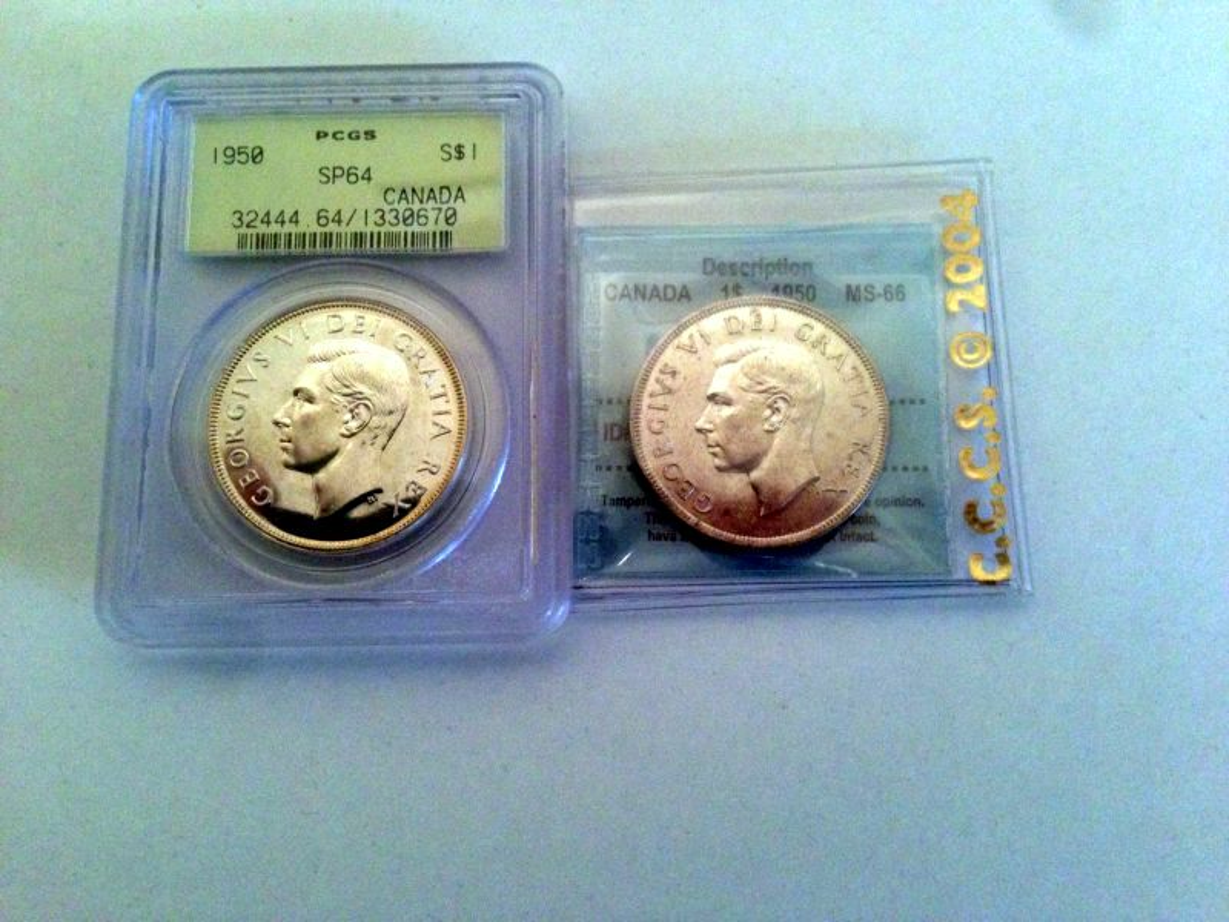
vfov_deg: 42.9
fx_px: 1172
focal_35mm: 33
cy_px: 461
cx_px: 614
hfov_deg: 55.4
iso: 400
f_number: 2.4
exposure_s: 1/15
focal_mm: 4.12
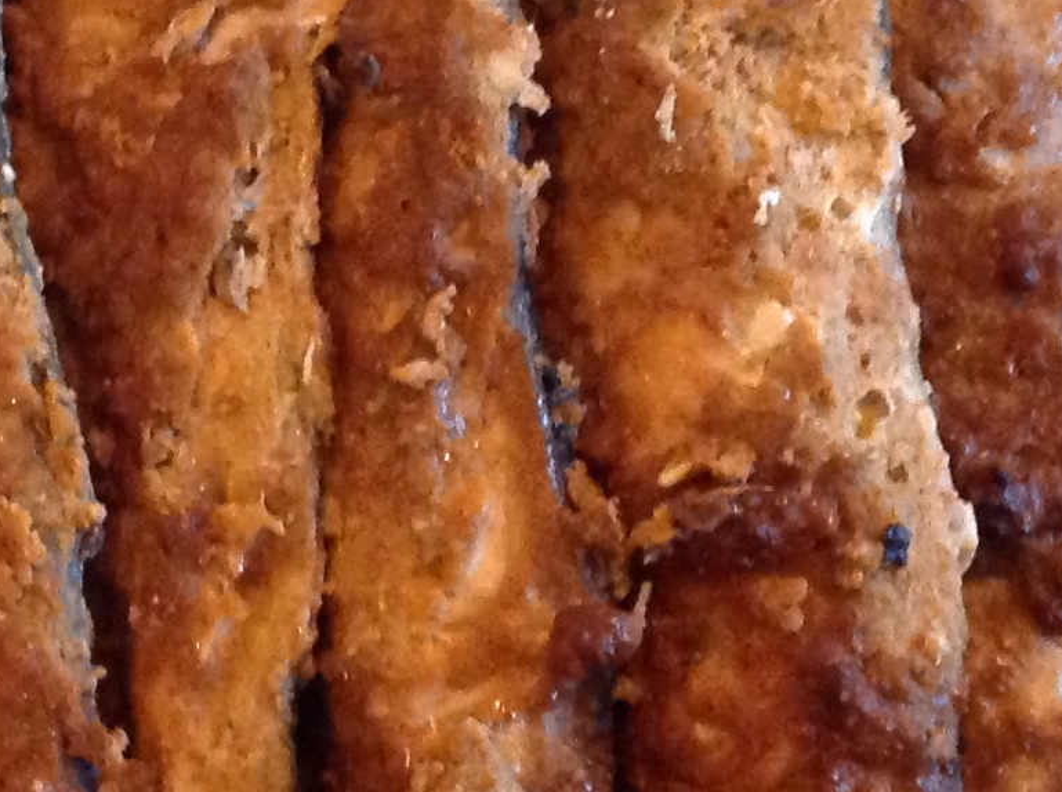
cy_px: 461
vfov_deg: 12.5
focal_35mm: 118
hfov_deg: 16.6
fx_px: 3614
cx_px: 213
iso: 640
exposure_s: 1/15
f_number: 2.4
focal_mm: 4.28
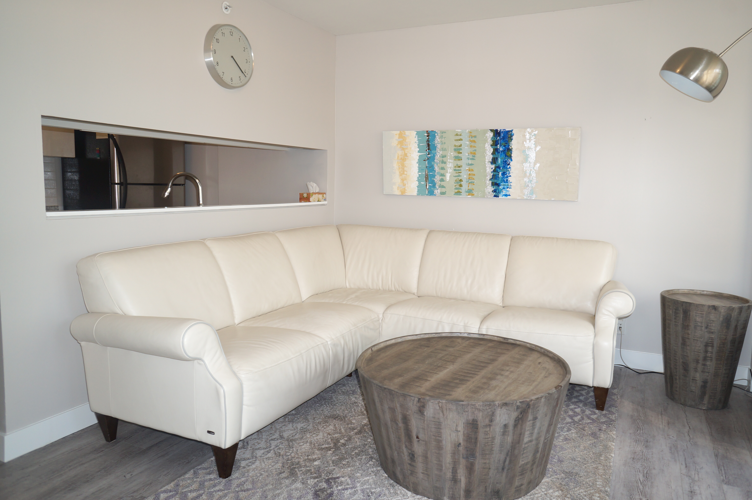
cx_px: 390
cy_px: 245
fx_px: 522
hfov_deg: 71.5
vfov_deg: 51.2
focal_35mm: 25
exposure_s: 1/100
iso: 200
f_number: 4.5
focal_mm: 16
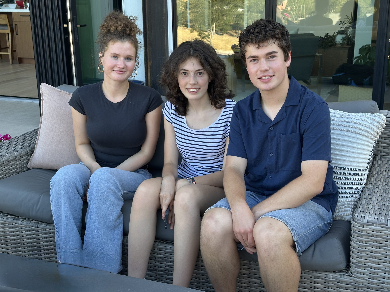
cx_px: 195
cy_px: 146
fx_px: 541
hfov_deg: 39.7
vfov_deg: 30.3
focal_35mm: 48
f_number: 1.78
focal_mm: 6.86
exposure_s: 1/306
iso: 64
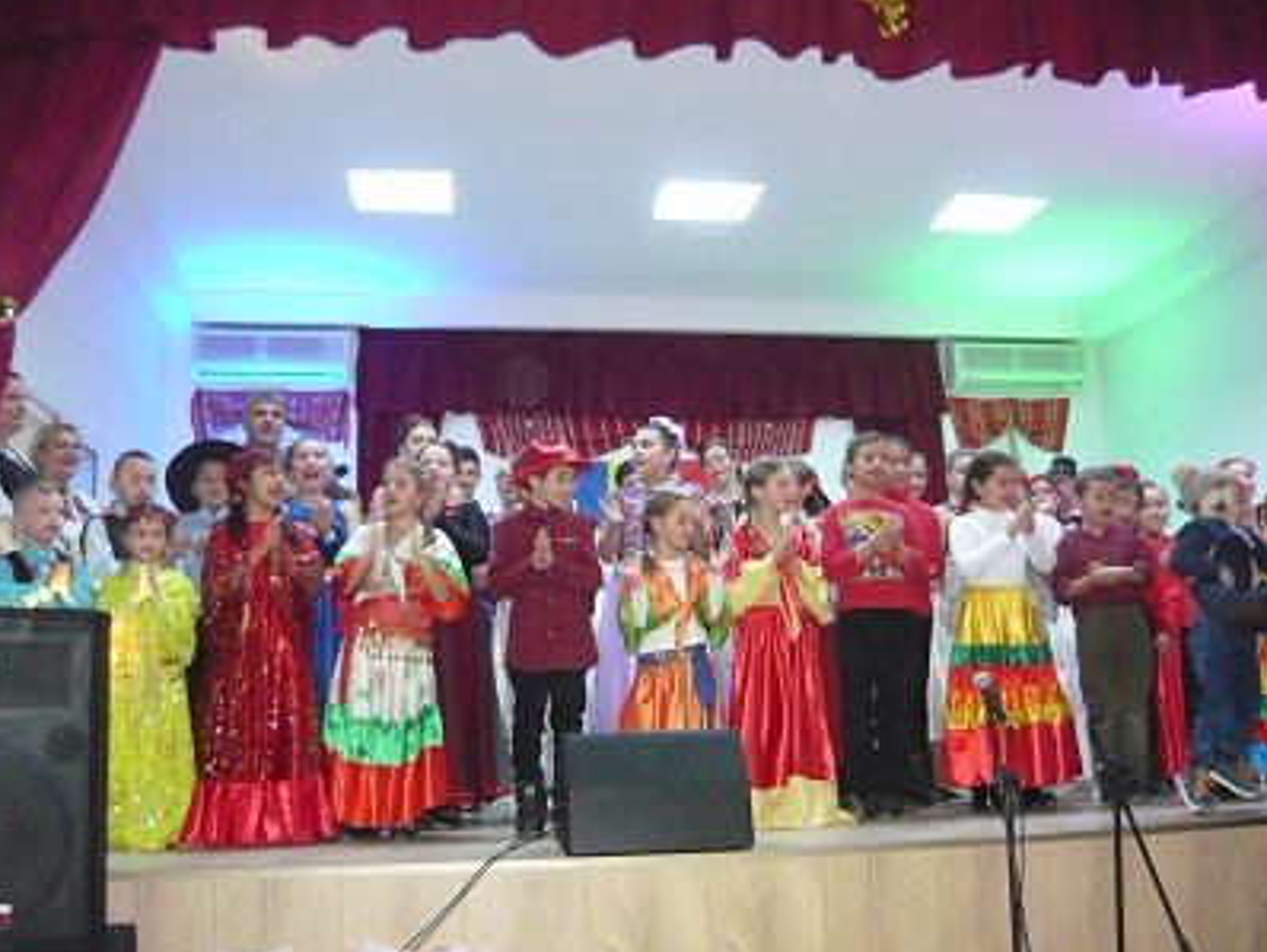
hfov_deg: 53.9
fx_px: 1245
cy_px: 481
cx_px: 640
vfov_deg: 41.8
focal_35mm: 34
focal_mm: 5.5
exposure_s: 1/30
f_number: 2.8
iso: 640
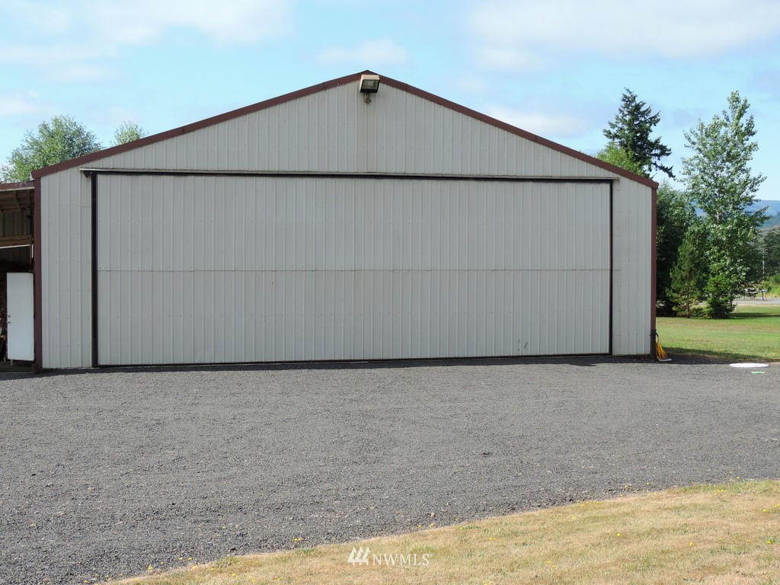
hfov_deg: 34.9
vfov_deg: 26.6
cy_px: 292
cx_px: 390
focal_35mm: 55
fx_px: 1239
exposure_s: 1/500
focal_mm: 9.8
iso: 80
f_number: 3.7
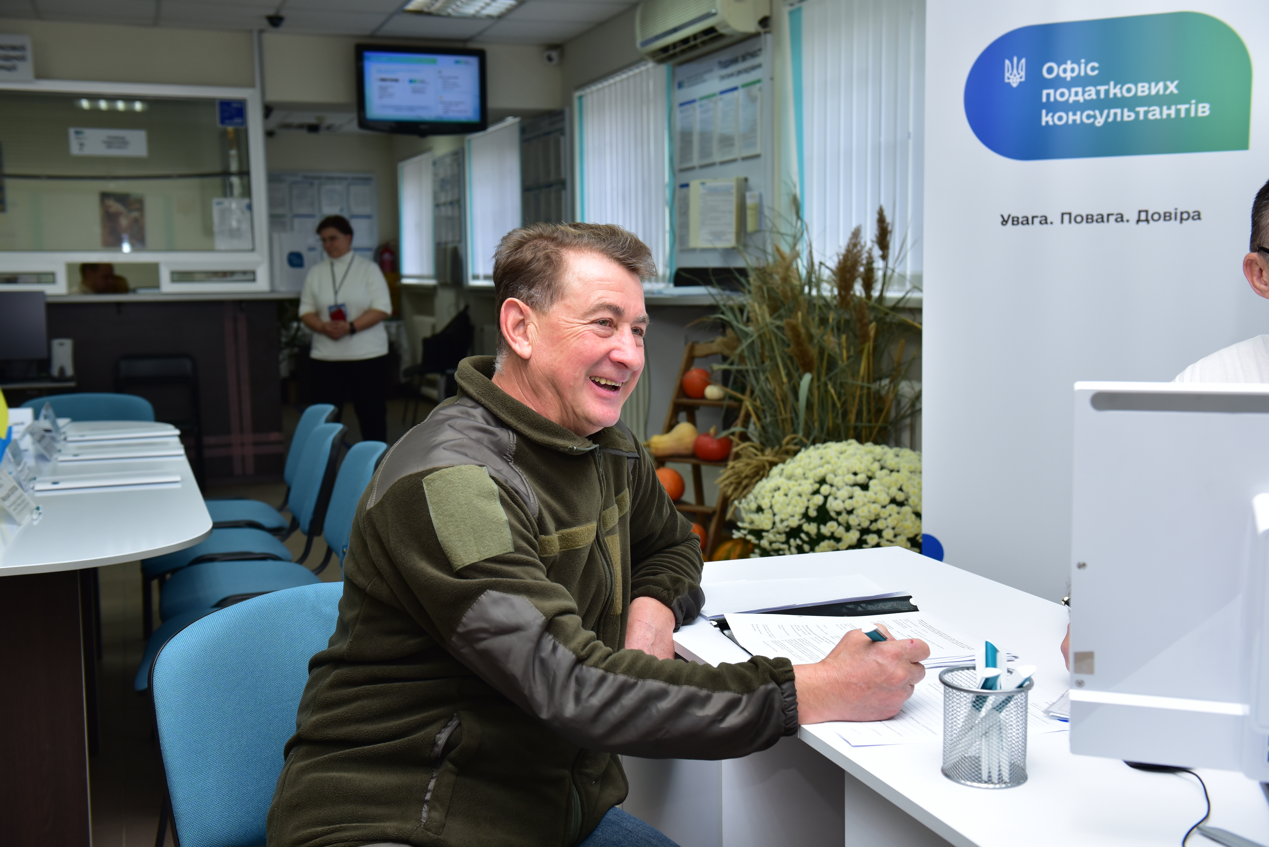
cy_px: 424
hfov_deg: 48.4
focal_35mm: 40
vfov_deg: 33.4
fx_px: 1410
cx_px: 634
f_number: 5.6
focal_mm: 40
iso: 500
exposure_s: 1/200
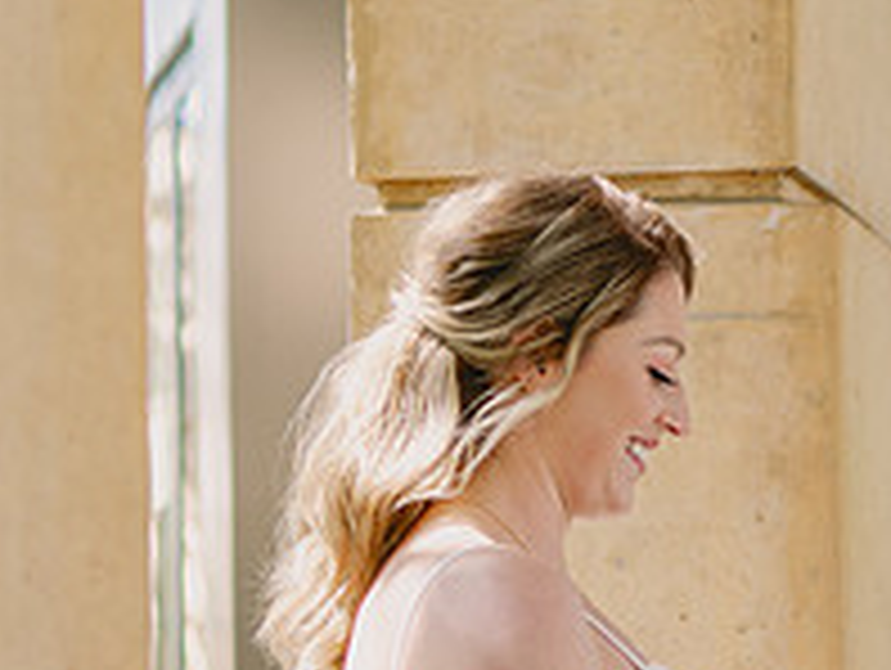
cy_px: 762
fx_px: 4226
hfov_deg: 11.8
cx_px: 1063
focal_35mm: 164
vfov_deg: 9.0
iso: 100
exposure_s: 1/320
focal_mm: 35
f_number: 2
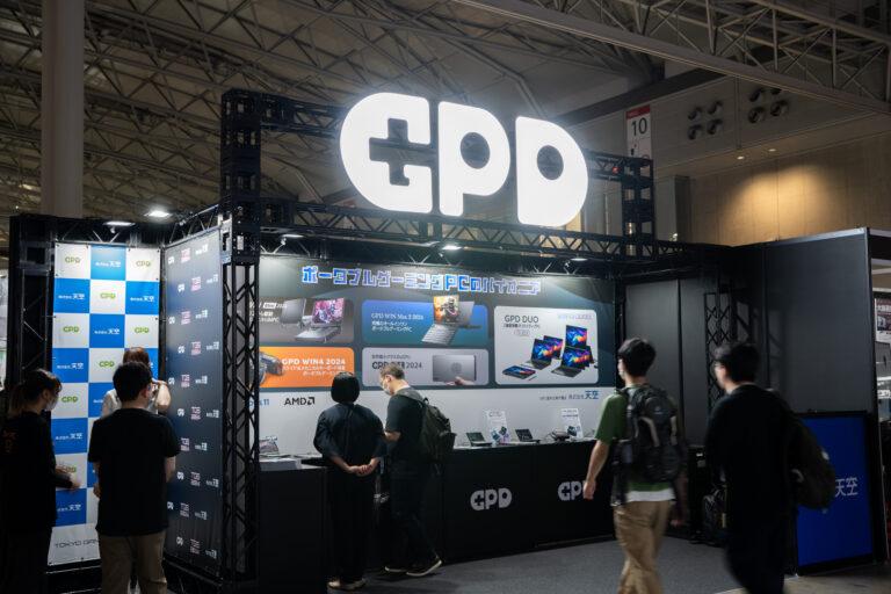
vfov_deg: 34.2
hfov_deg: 49.6
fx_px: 965
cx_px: 446
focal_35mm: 39
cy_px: 297
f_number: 4
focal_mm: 39
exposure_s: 1/25
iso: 250
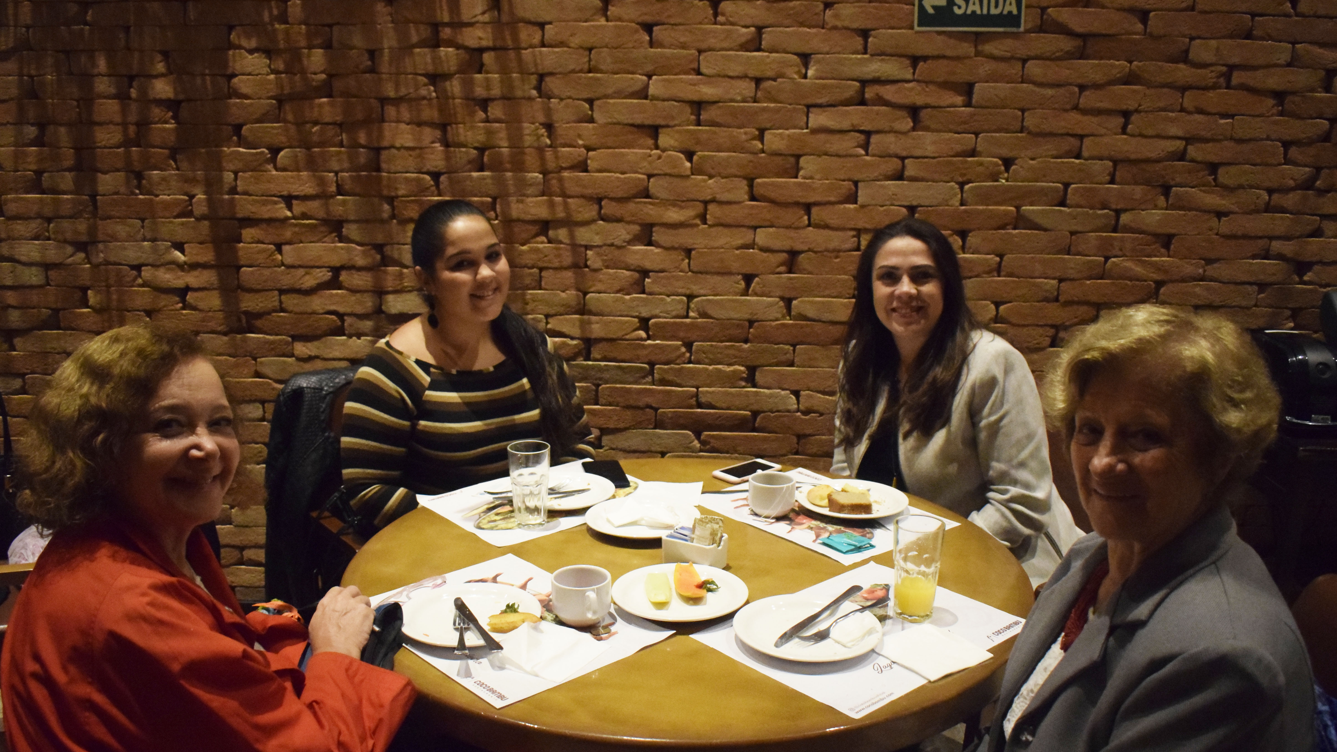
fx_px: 1134
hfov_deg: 61.0
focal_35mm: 32
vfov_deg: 36.7
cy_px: 405
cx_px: 667
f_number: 3.5
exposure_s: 1/40
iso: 6400
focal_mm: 20
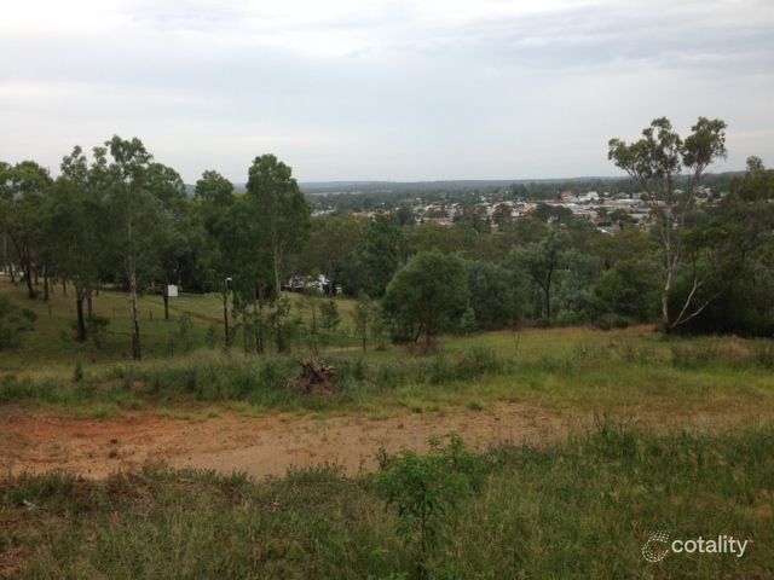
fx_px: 738
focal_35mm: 33
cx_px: 387
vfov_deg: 42.9
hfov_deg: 55.4
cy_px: 290
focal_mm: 4.13
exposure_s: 1/985
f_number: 2.4
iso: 50
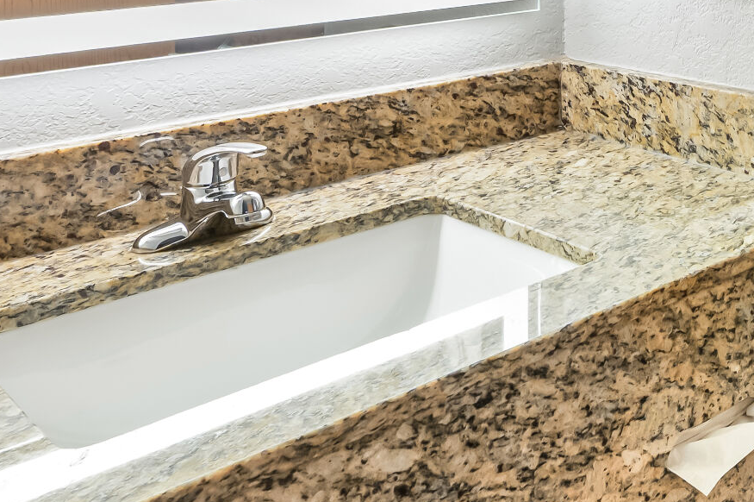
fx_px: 1005
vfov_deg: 24.9
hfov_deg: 35.0
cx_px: 840
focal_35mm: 48
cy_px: -123
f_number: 8
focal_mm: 14
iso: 500
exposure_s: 1/5
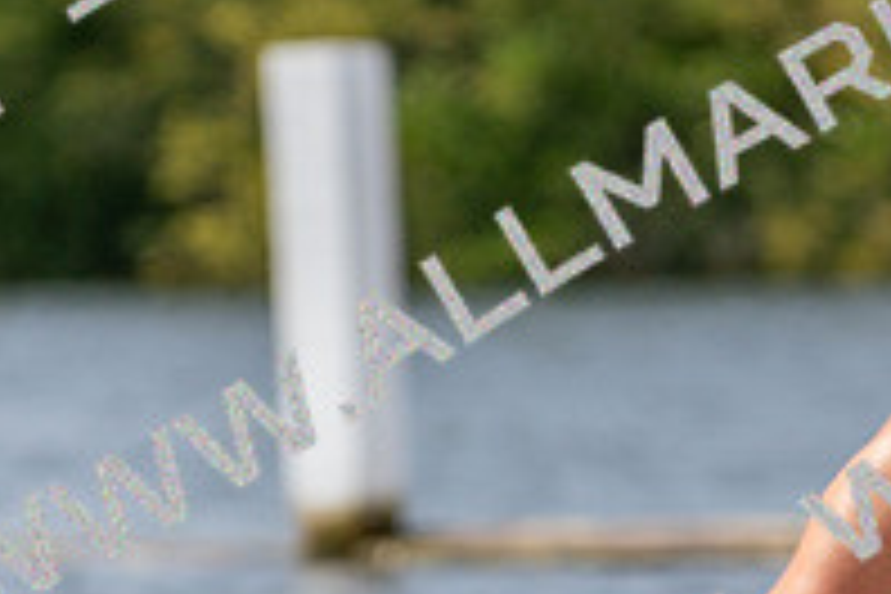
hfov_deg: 3.1
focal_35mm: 675
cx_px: 472
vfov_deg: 2.0
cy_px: 637
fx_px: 16705
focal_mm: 230
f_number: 5.6
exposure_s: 1/1600
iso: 200
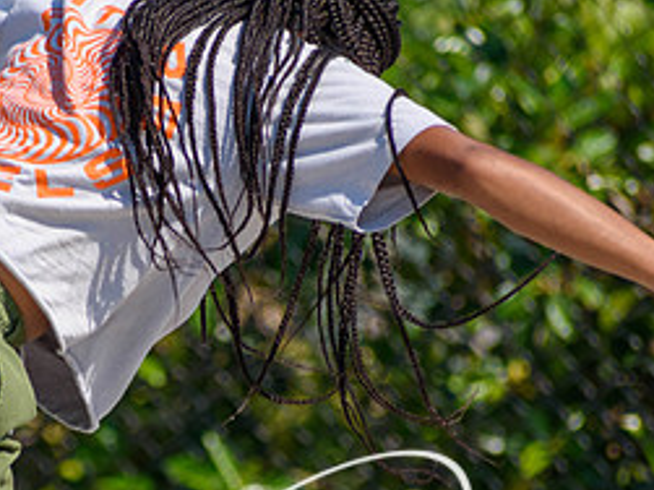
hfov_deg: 2.1
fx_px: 17619
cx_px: 102
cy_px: 351
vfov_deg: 1.6
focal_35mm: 933
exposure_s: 1/2000
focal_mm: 280
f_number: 6.3
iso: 320
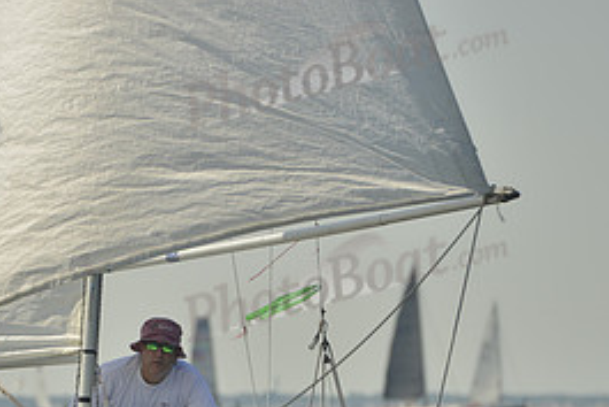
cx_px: 67
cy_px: 433
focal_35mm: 438
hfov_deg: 4.7
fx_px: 7413
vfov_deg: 3.1
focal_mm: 200
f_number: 5.6
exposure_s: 1/1000
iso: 200
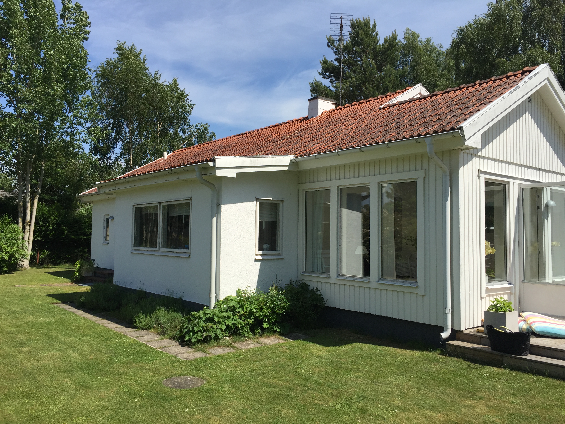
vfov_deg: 48.2
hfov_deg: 61.7
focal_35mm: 29
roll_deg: -2.5
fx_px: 473
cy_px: 212
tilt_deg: +3.2
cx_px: 282
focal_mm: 4.15
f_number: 2.2
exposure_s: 1/2639
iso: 32
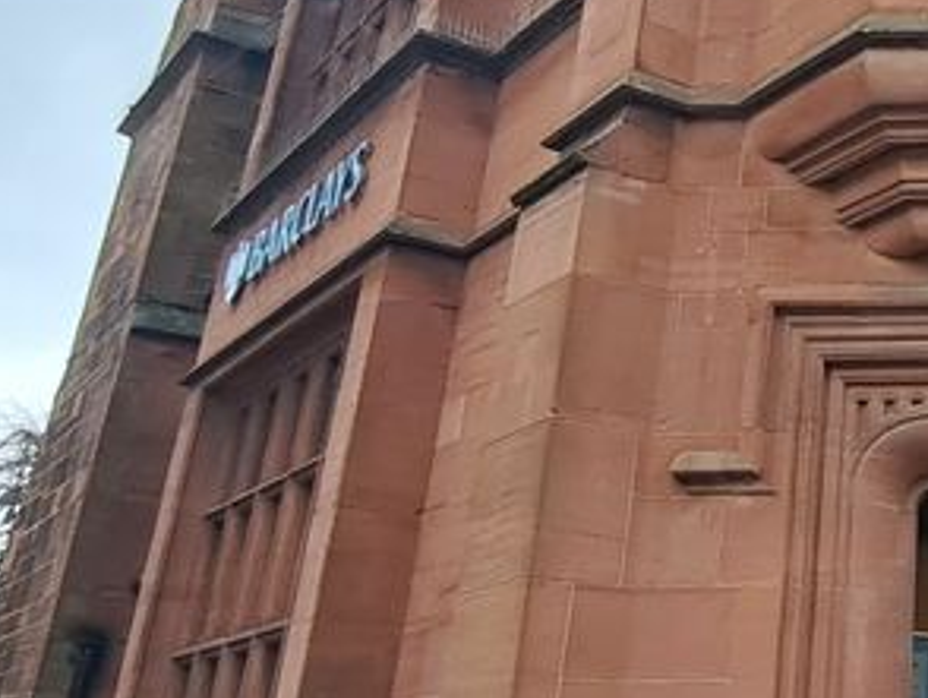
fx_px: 1315
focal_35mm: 49
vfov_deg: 28.4
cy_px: 55
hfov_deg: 31.9
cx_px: 1130
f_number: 2.2
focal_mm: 1.74
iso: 50
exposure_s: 1/115
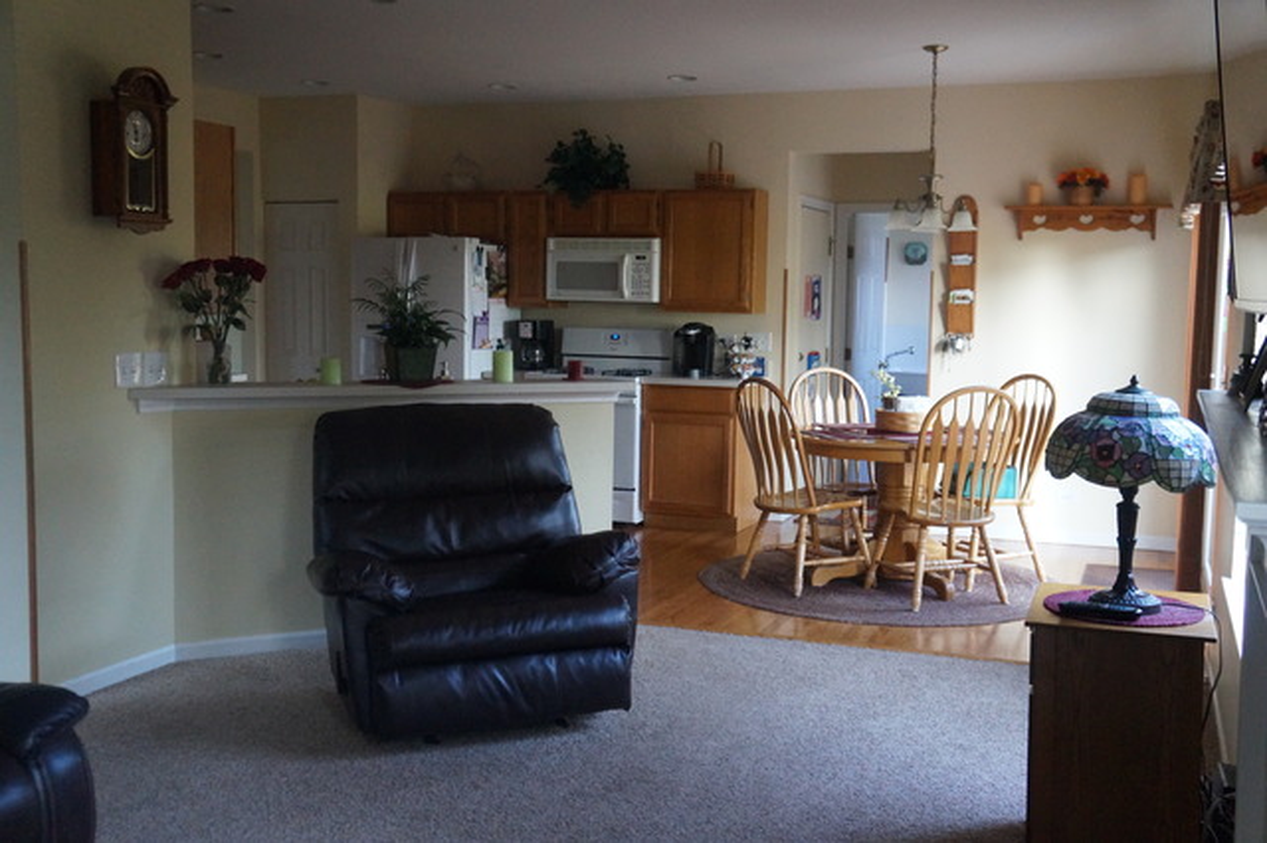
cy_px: 422
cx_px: 634
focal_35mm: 36
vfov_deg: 36.8
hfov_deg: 53.2
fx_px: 1266
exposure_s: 1/80
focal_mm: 24
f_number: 4
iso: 3200
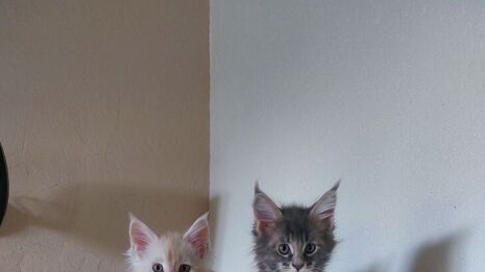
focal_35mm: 36
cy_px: 311
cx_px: 249
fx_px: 463
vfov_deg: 29.1
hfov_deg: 55.3
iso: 400
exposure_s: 1/50
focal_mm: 5.23
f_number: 1.8
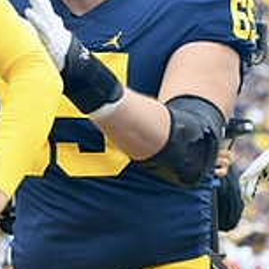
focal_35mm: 339
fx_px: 2980
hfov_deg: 5.1
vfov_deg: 5.2
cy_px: 14
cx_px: -206
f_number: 2.8
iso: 800
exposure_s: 1/1250
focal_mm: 70
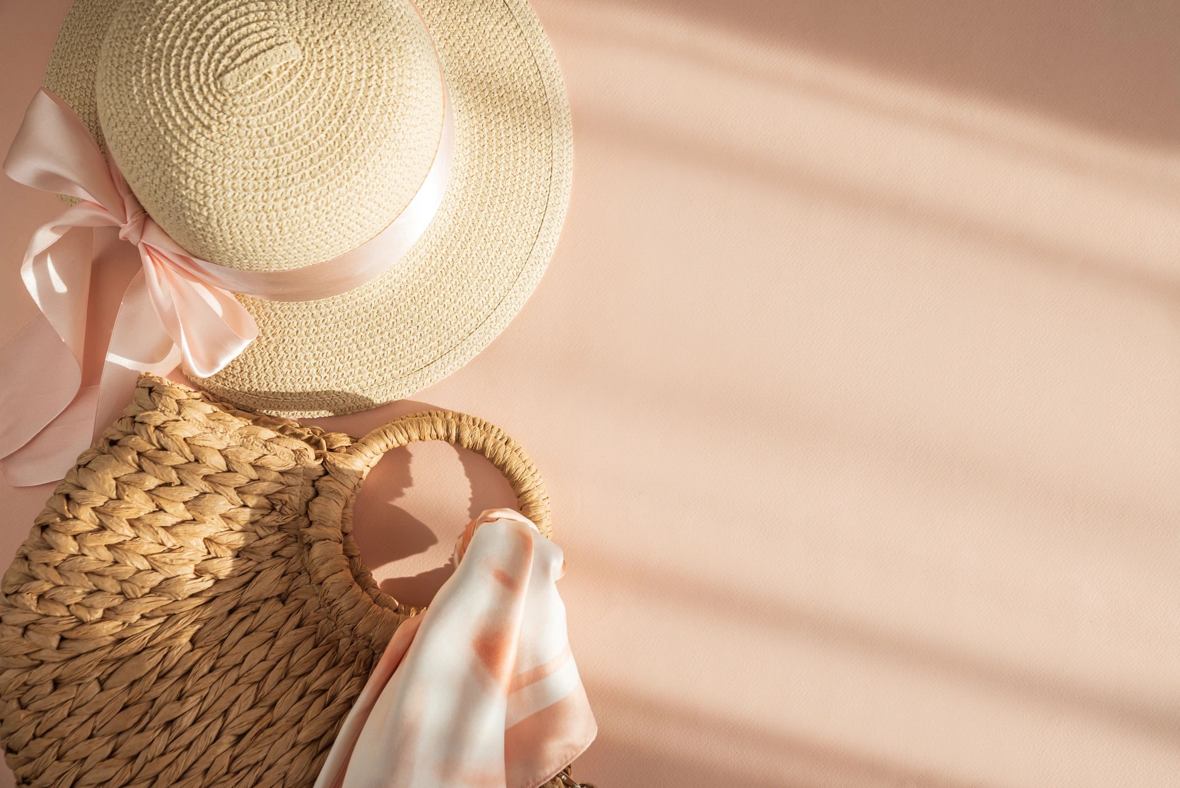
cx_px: 590
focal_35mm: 50
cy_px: 394
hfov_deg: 39.6
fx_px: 1640
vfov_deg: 27.0
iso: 125
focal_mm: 50
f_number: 8
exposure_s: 1/80
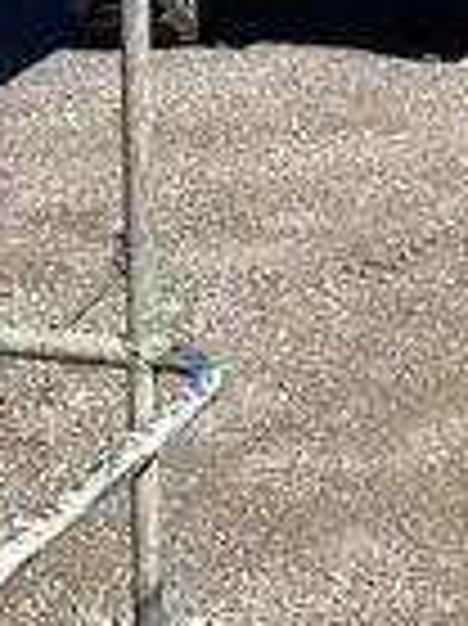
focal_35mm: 137
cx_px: 324
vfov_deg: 13.9
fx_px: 2473
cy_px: -169
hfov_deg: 10.8
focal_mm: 4.2
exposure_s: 1/6897
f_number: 1.6
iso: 50
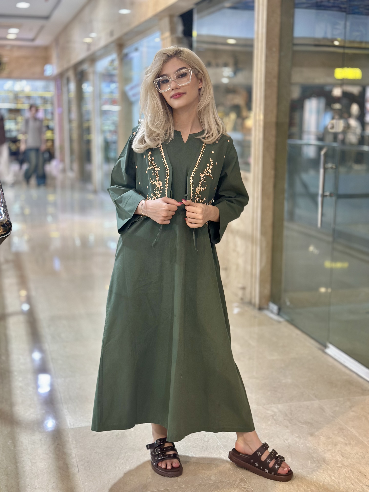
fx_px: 682
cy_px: 246
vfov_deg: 39.7
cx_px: 184
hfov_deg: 30.3
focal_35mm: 48
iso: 160
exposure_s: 1/100
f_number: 1.78
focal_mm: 6.86
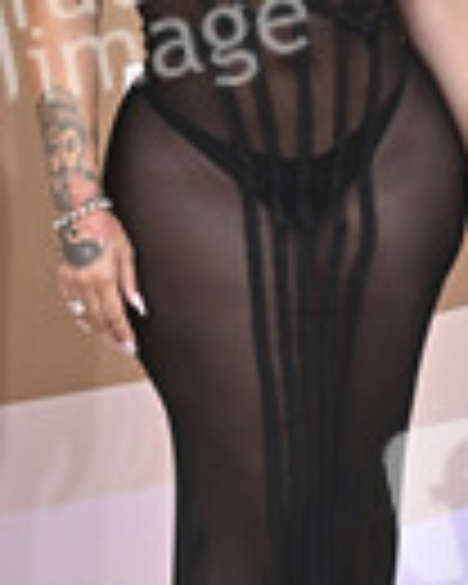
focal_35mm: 219
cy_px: 252
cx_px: 207
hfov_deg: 7.1
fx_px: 3792
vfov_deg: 8.8
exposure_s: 1/320
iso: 400
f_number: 10
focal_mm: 76
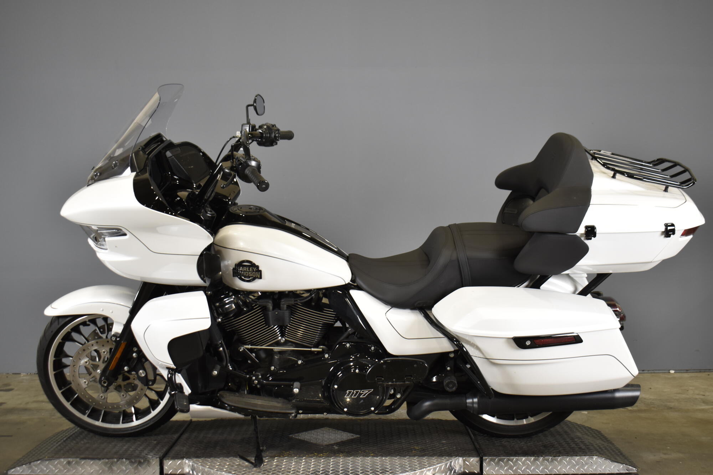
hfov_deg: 43.6
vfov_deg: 29.9
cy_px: 238
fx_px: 891
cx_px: 356
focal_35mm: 45
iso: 400
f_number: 4.2
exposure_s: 1/30
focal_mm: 30
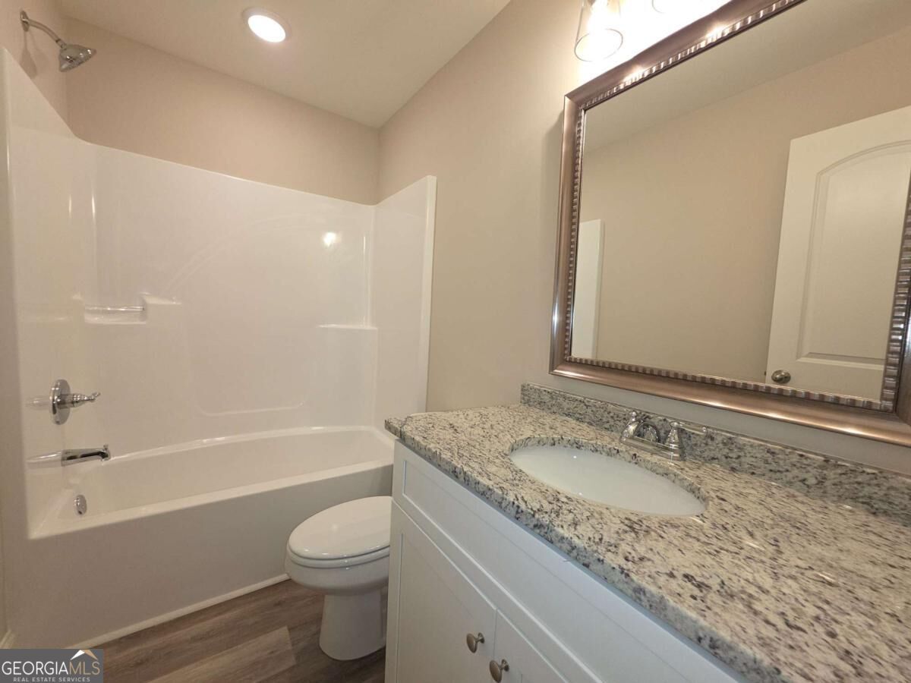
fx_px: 342
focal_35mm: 13
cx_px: 456
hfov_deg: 106.2
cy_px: 342
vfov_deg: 89.9
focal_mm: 2.2
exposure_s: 1/60
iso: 50
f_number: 1.9
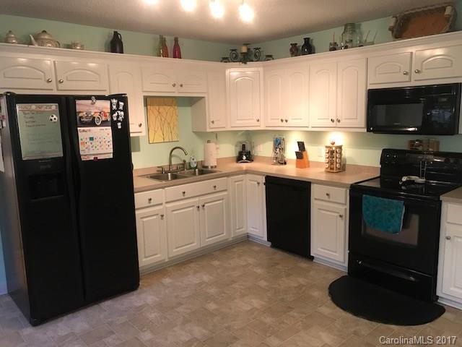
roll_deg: +0.8
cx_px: 231
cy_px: 174
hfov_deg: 63.4
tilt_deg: -8.5
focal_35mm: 28
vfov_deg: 49.7
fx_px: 374
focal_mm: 3.99
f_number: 1.8
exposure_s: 1/17
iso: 40
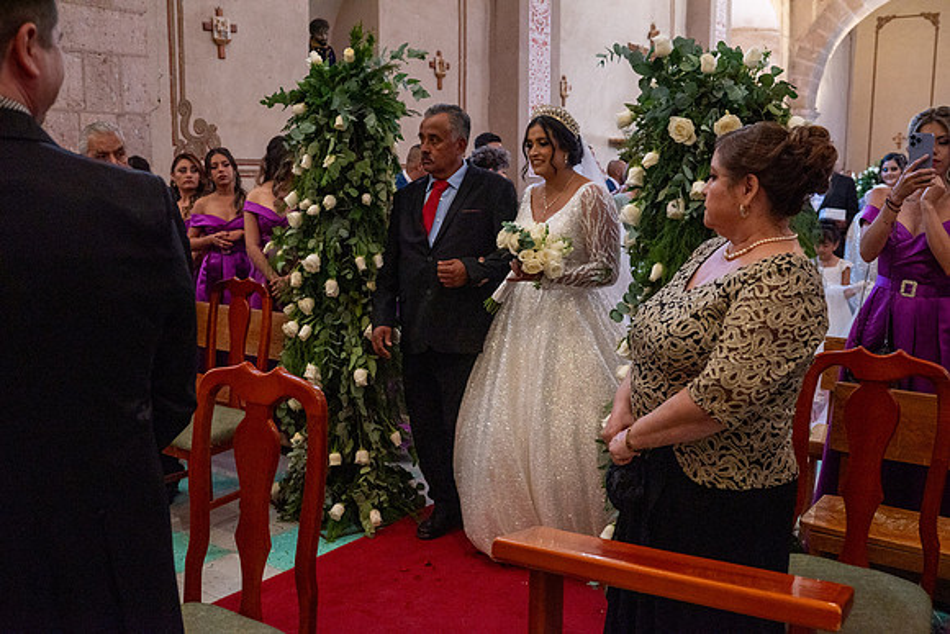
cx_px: 475
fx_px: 924
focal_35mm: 35
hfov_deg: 54.4
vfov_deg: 37.9
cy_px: 317
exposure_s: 1/125
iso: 2500
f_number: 5
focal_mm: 35
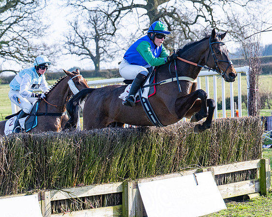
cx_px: 179
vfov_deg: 11.0
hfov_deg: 13.7
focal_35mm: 140
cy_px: 128
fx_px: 1128
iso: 160
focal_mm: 70
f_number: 4
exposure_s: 1/1600
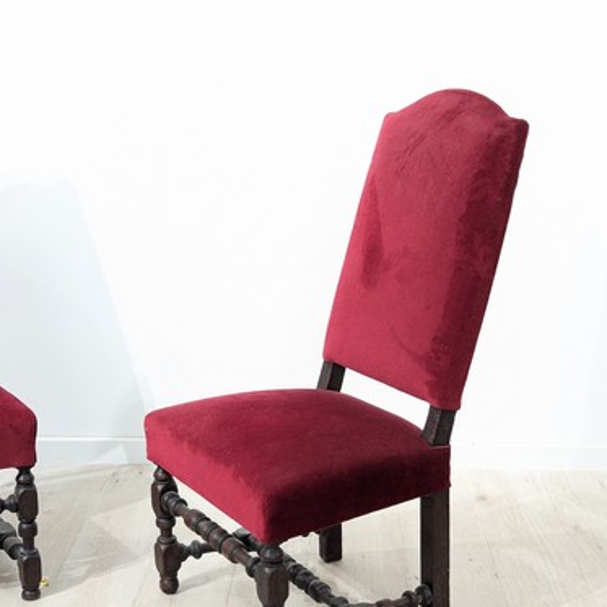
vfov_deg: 30.0
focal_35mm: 57
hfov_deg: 30.0
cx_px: 304
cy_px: 371
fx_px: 1131
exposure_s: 1/99.9
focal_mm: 6.81
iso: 295
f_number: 1.85
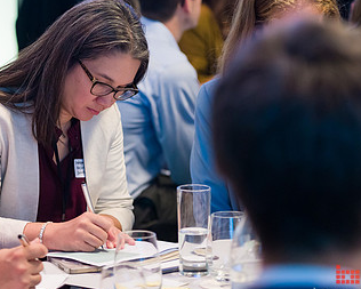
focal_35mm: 159
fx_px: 1699
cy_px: 105
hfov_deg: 12.1
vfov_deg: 9.7
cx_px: 86
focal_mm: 92
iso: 3200
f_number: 3.2
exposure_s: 1/200
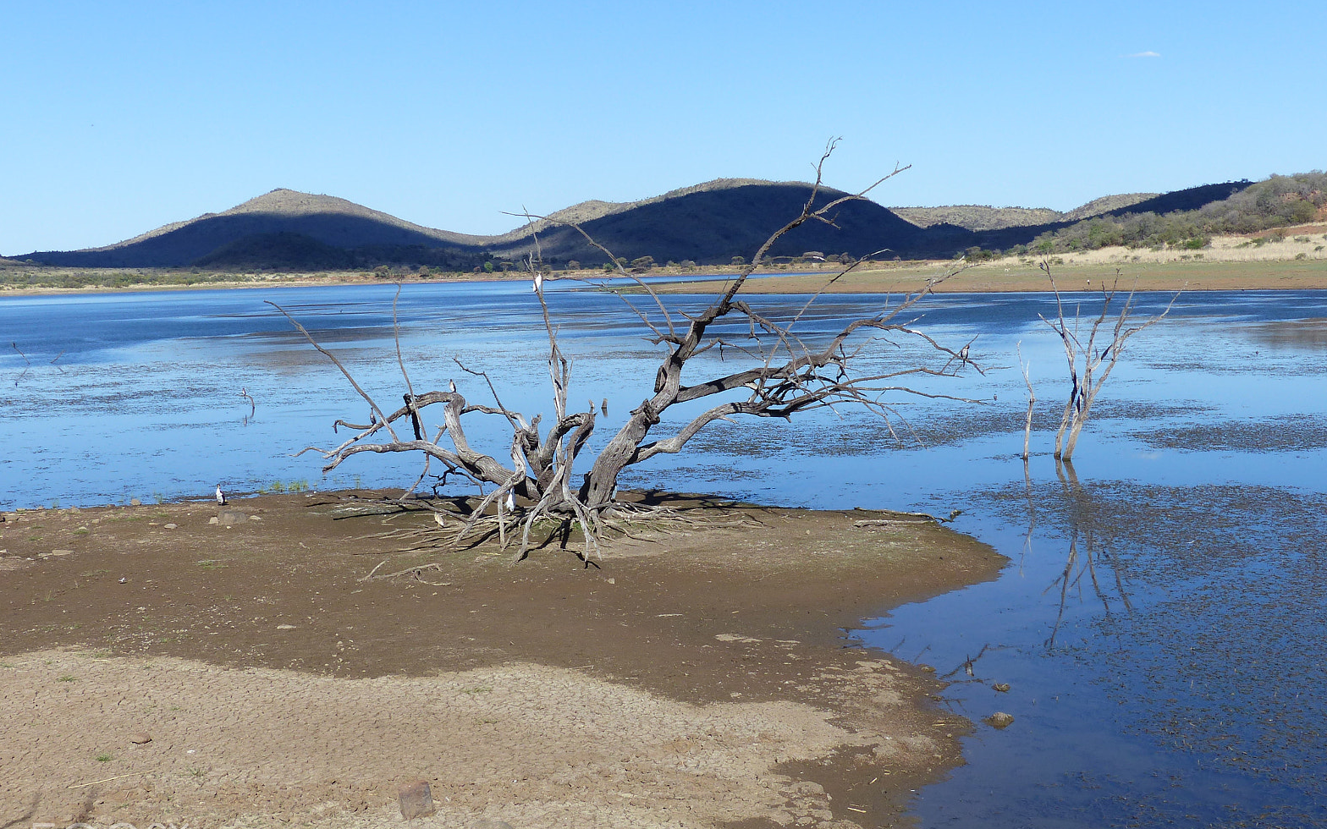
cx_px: 656
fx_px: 1917
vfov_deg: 24.4
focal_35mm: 53
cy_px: 446
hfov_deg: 38.2
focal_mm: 8.4
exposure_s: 1/1000
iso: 100
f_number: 4
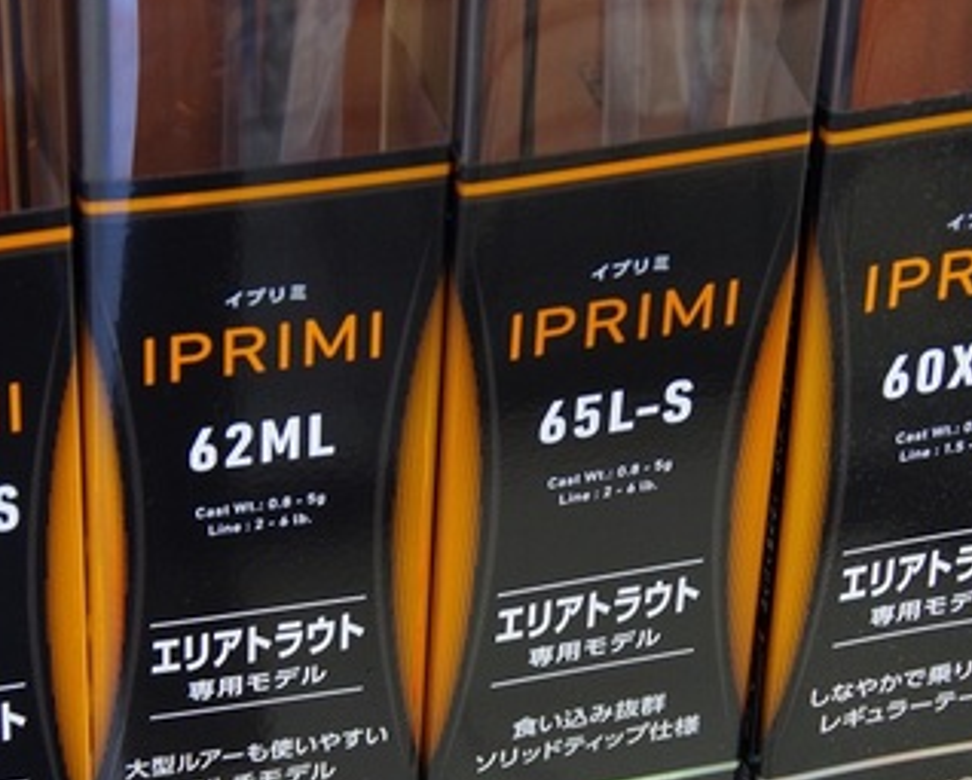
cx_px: 480
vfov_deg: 8.1
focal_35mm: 192
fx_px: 5528
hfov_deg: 10.0
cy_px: 578
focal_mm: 68
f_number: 4.5
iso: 800
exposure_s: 1/40
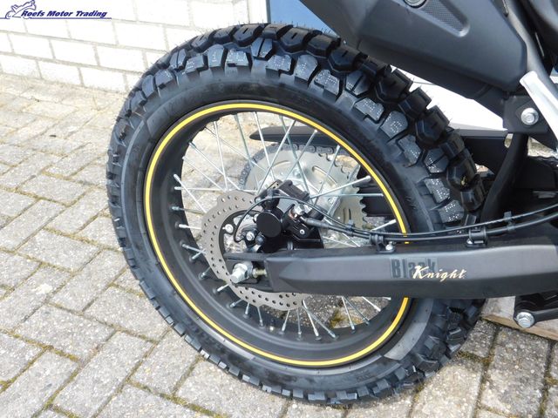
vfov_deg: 39.7
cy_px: 209
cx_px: 279
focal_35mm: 36
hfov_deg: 51.4
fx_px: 580
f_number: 3.5
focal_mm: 6.3
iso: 125
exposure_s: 1/100
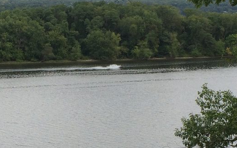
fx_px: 614
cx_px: 93
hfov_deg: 21.8
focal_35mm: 95
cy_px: 139
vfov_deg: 13.6
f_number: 2.2
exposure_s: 1/1282
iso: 32
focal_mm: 4.15
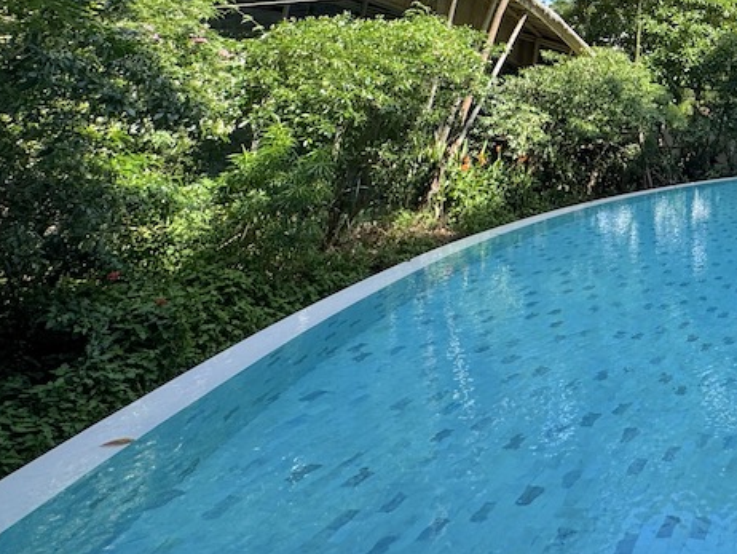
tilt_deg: +14.9
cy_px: -43
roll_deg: -1.9
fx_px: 660
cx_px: 812
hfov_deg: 44.4
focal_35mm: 31
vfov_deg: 38.4
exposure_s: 1/849
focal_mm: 2.22
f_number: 2.2
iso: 50
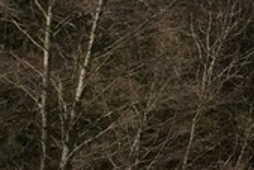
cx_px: 715
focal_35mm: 201
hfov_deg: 8.7
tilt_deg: +6.8
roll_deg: -0.7
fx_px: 1419
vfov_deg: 6.8
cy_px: 44
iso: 32
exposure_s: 1/2288
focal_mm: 3.3
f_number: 2.4
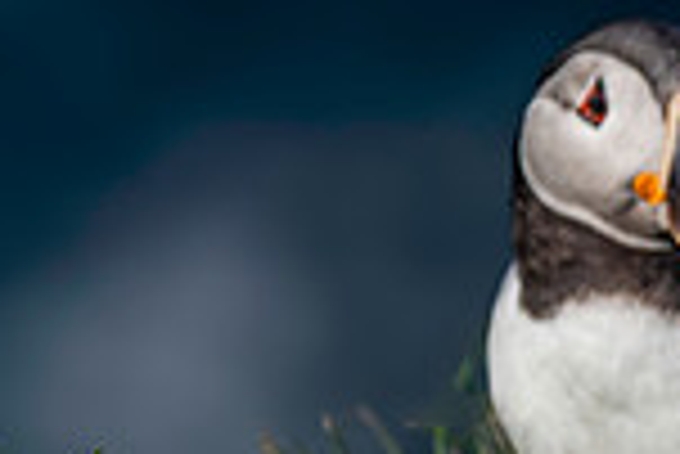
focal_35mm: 1151
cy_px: 290
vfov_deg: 1.2
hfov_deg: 1.8
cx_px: 1261
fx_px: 21762
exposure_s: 1/2000
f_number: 5.6
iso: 200
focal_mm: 300
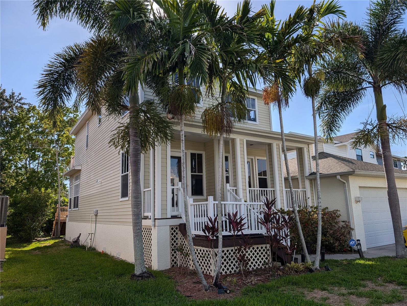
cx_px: 204
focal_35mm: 24
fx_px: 283
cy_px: 153
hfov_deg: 71.5
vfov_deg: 56.9
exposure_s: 1/1323
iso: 18
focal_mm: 6.9
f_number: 1.68
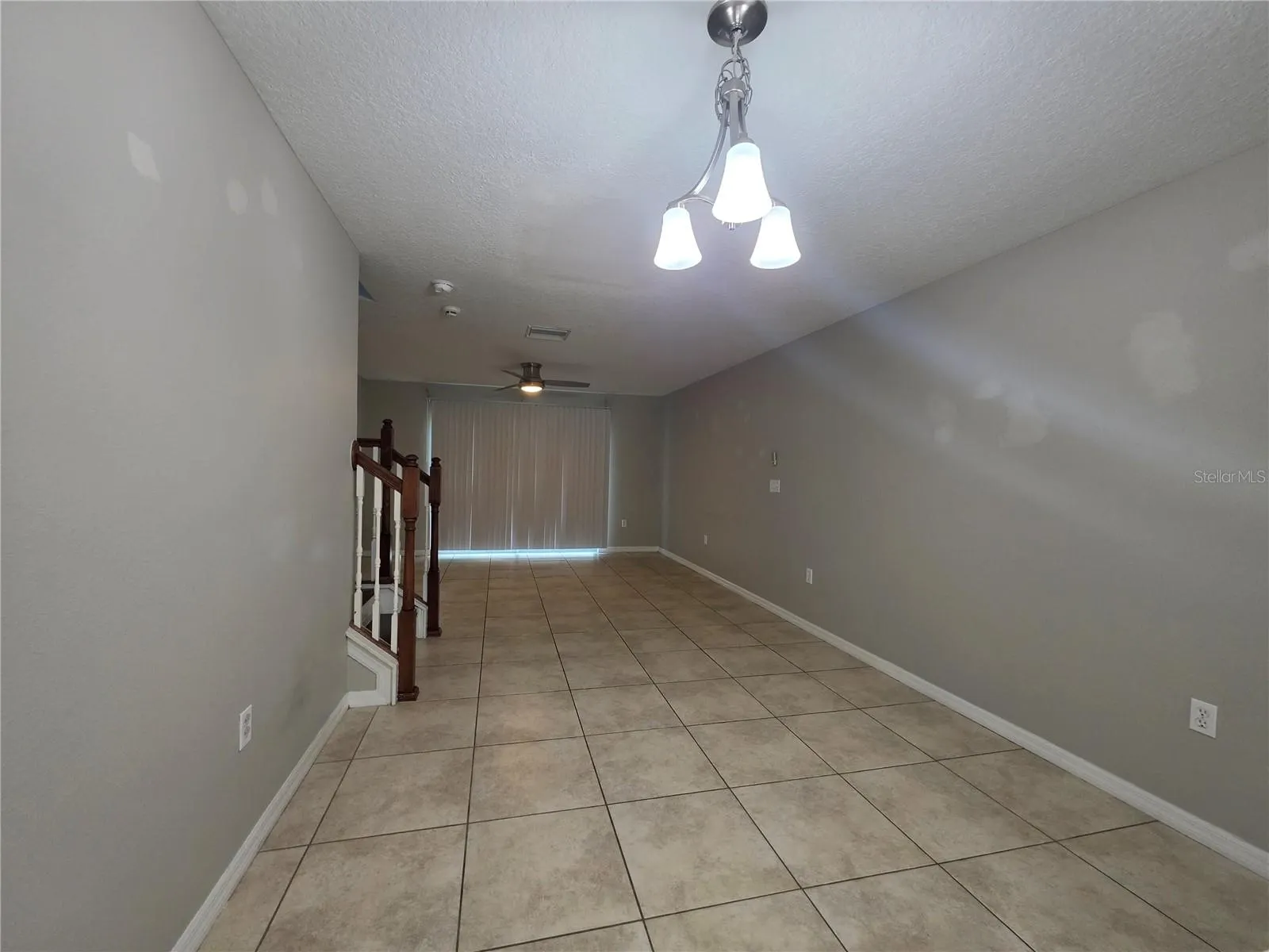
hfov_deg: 106.2
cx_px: 634
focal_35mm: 13
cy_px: 476
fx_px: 477
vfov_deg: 89.9
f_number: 1.9
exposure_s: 1/60
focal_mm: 2.2
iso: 200
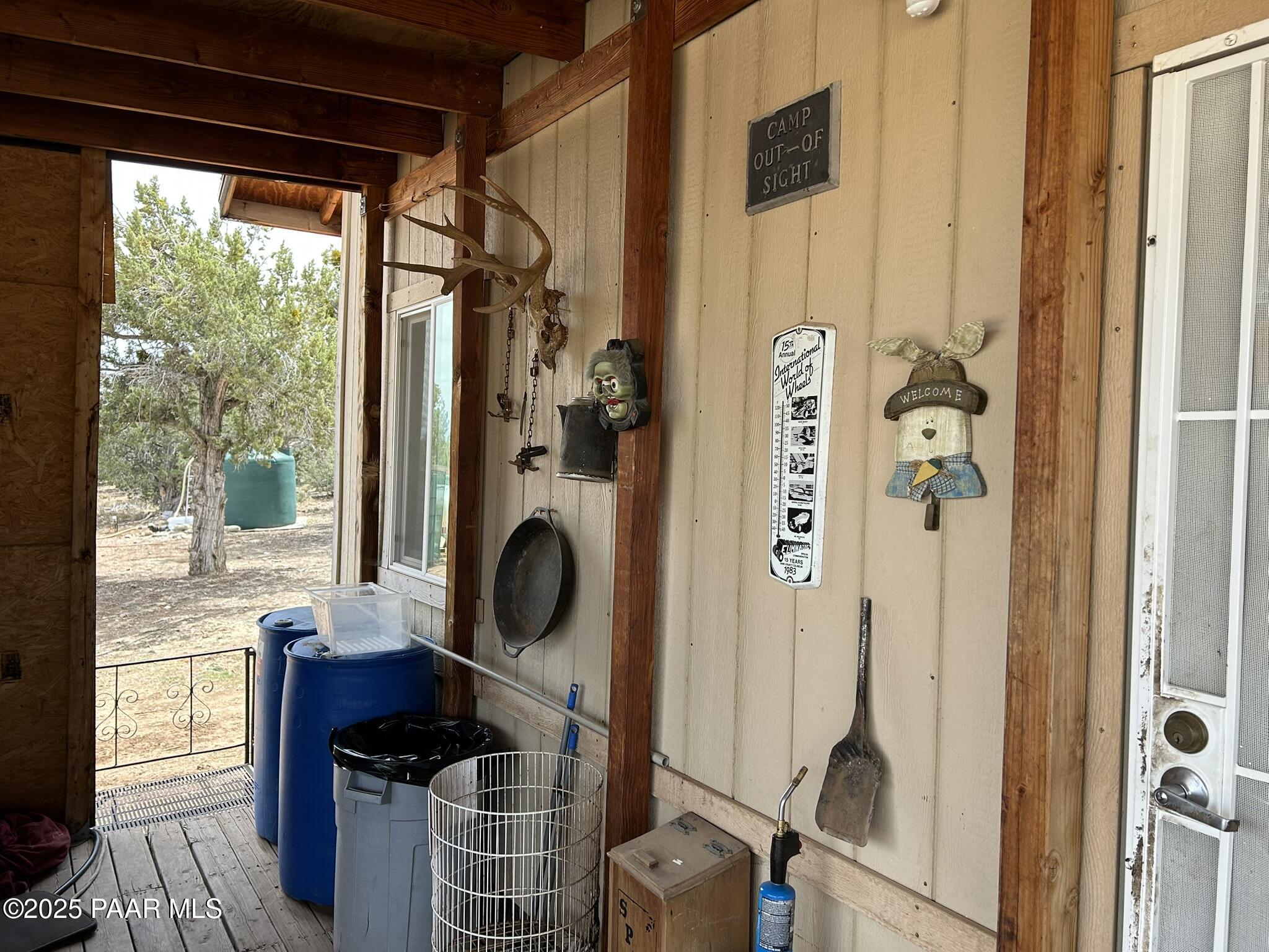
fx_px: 953
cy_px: 476
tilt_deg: +0.6
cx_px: 634
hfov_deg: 67.3
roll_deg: -0.6
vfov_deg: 53.1
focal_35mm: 26
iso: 50
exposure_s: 1/445
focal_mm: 5.7
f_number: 1.5
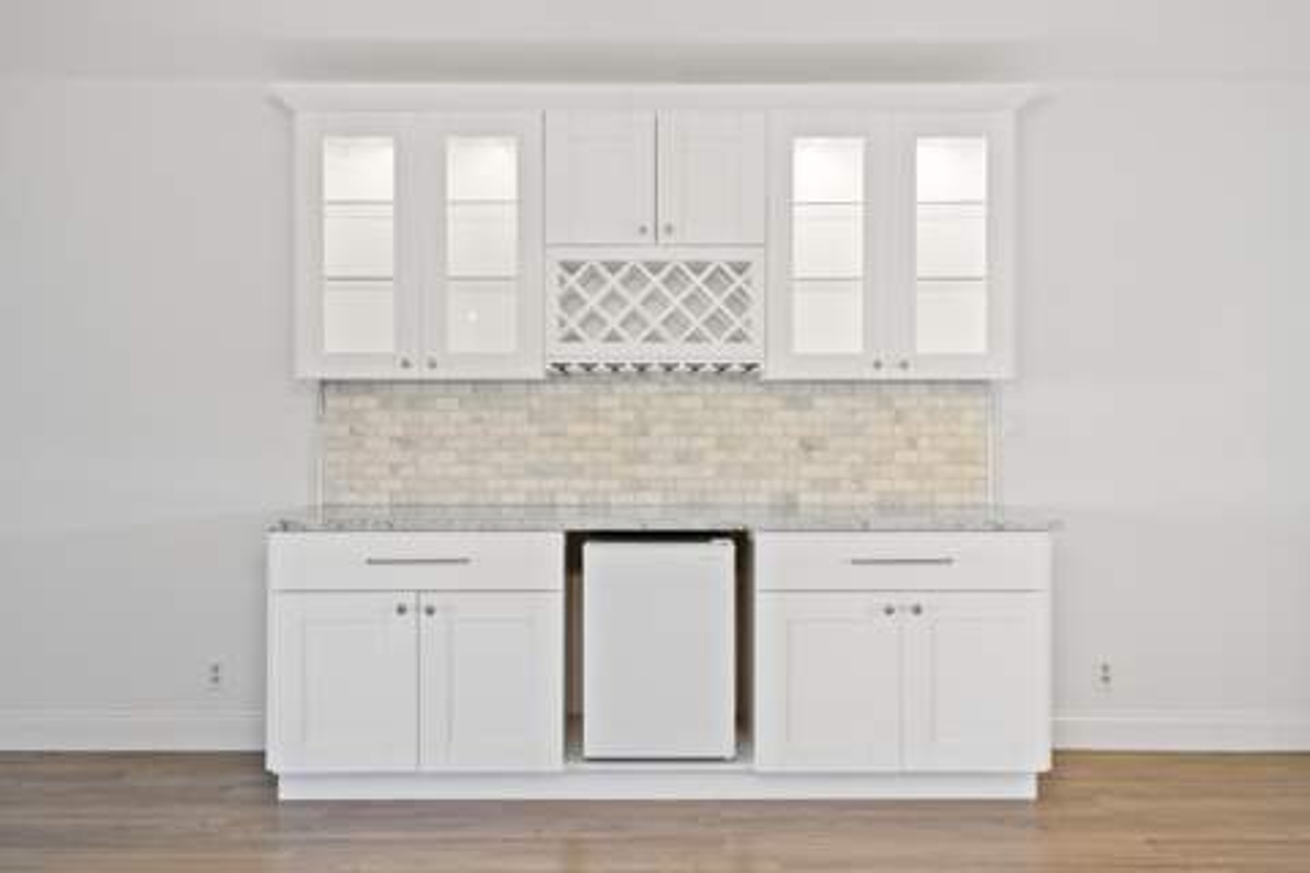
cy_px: 436
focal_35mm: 30
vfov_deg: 43.6
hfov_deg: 61.9
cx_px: 655
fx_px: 1092
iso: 2000
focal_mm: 30
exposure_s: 1/10
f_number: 8
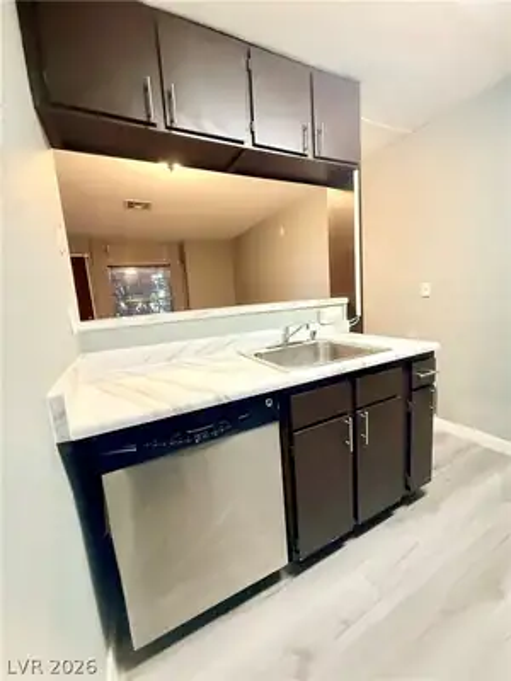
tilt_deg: -8.1
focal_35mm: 14
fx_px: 276
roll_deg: +5.4
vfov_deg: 102.1
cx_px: 256
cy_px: 340
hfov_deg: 85.7
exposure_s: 1/60
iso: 500
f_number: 2.2
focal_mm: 2.22
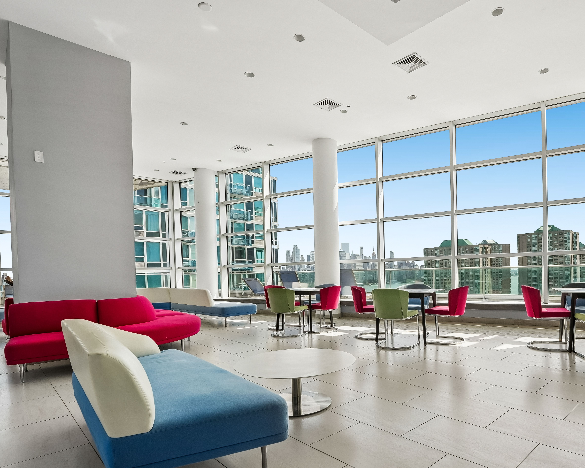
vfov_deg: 67.7
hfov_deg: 79.1
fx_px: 346
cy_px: 270
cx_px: 361
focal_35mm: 20
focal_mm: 14
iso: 200
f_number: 8
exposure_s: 1/500
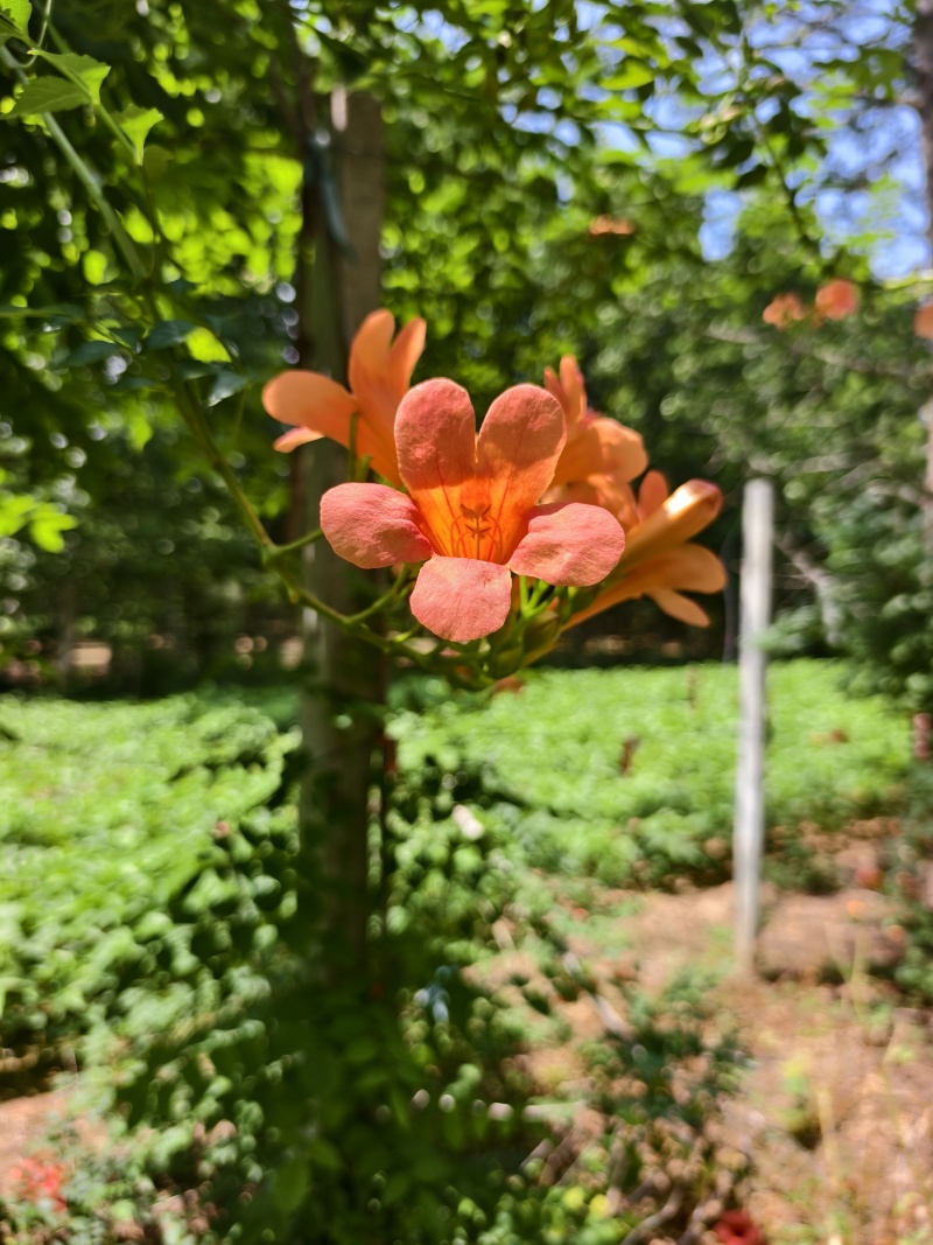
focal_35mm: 23
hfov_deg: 58.9
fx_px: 827
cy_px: 622
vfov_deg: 73.9
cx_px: 466
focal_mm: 5.6
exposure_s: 1/1211
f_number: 1.57
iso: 73
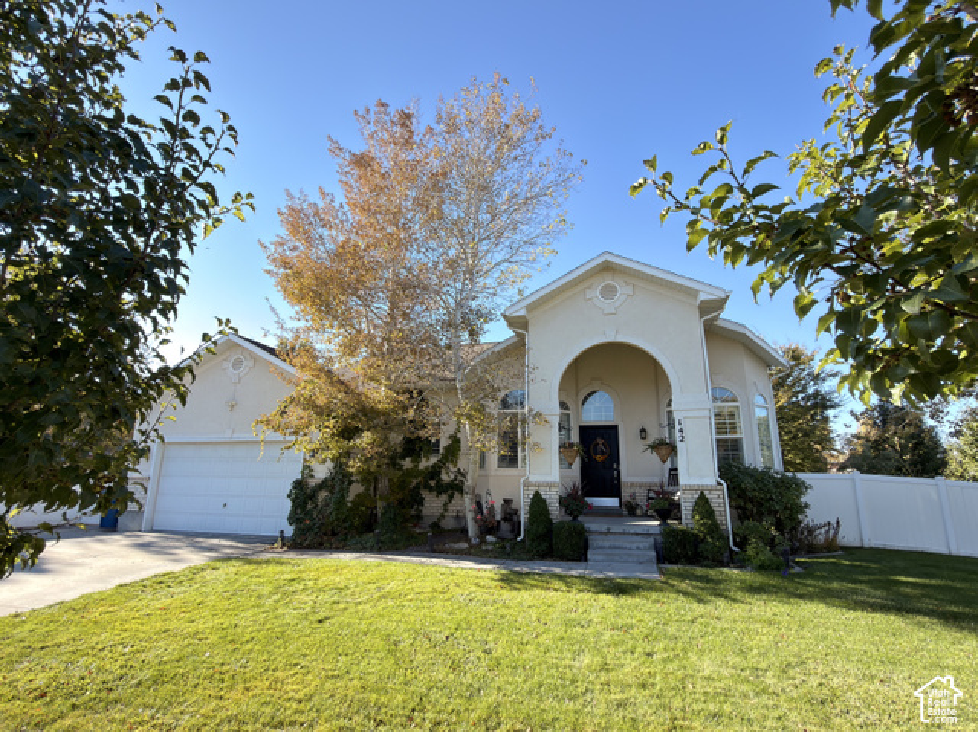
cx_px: 489
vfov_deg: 74.7
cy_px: 366
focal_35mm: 17
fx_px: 480
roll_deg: -0.3
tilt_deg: +13.6
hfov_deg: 91.1
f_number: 2.2
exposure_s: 1/167
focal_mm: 2.22
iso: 20
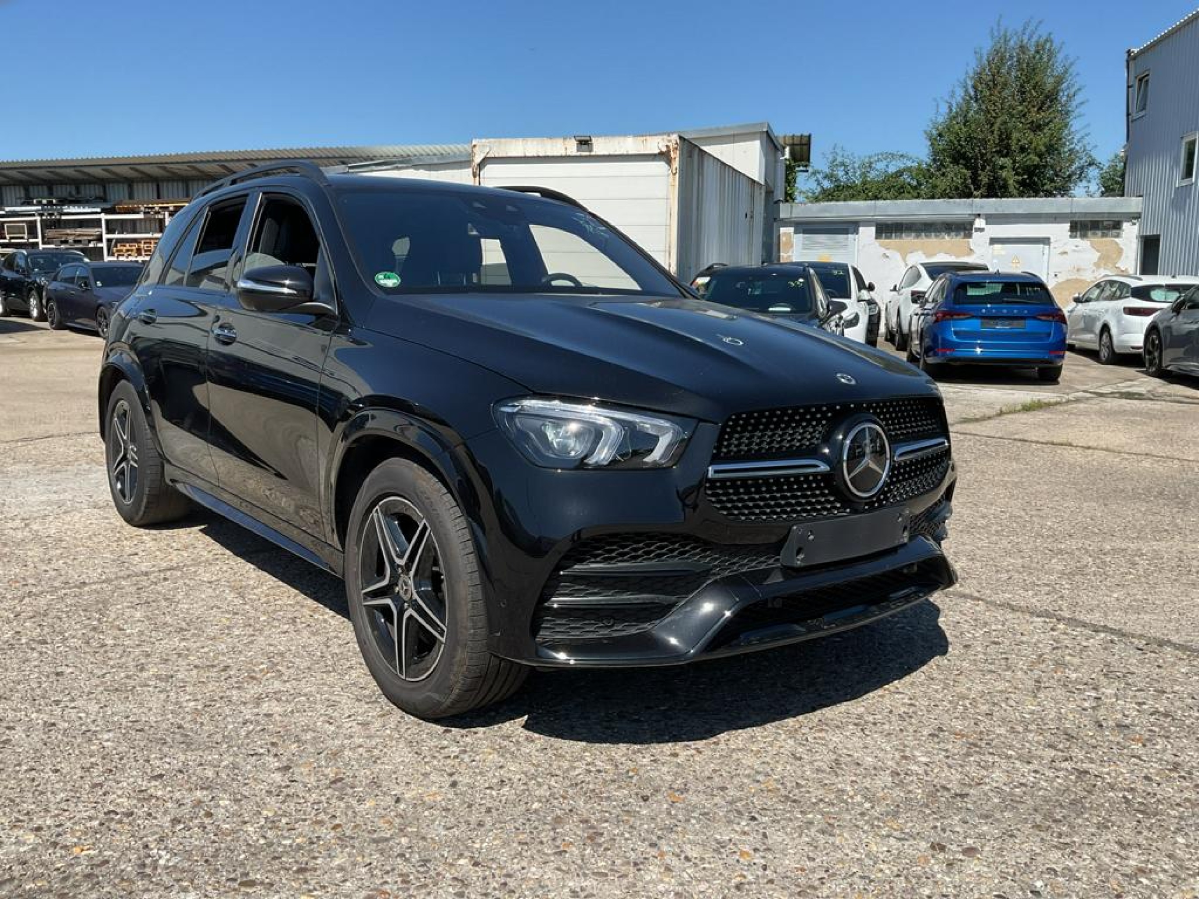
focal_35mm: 29
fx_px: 1004
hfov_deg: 61.7
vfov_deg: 48.2
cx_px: 600
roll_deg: -1.1
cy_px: 450
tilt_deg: -9.9
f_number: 1.8
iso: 16
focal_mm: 3
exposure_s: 1/1730
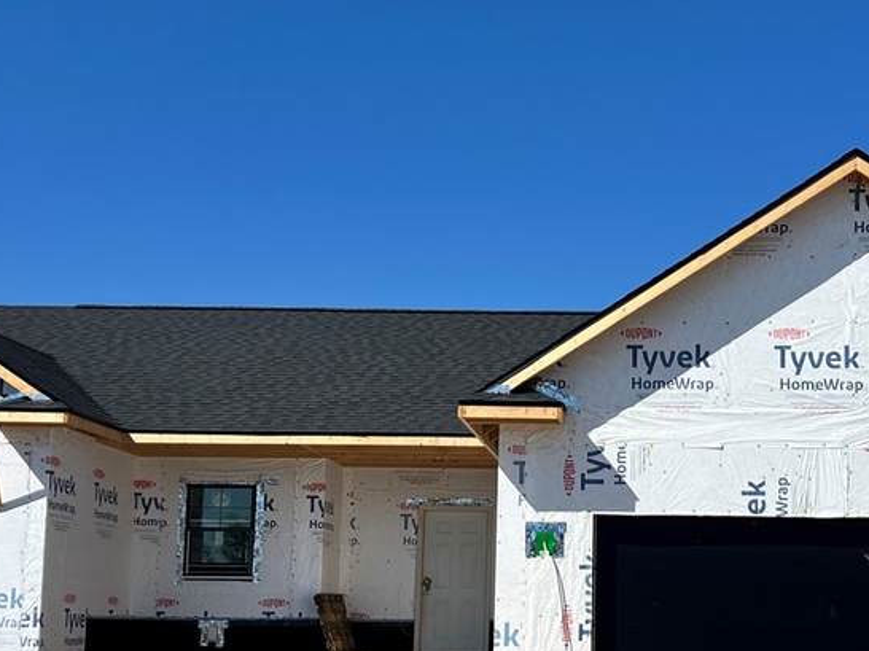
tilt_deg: +7.0
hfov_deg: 31.2
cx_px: 640
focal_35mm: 61
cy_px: 430
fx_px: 1531
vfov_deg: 23.9
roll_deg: -1.3
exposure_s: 1/6211
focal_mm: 5.7
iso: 50
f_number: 1.5
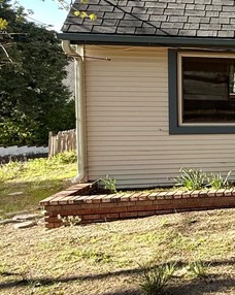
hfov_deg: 21.1
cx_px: 419
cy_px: 94
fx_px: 427
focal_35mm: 49
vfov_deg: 37.6
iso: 50
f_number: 2.2
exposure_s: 1/231
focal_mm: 2.22
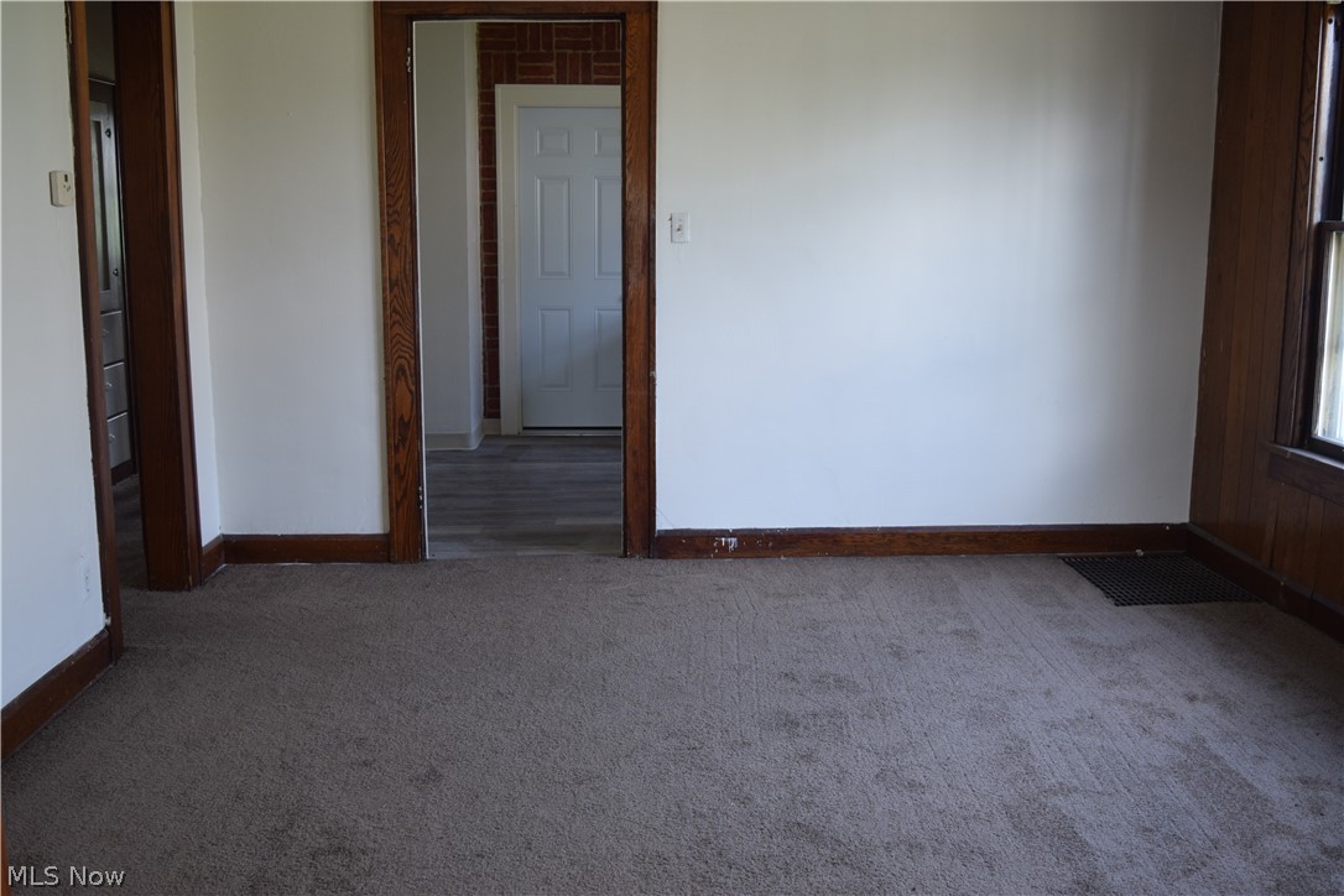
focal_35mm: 36
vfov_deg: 36.9
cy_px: 448
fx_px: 1344
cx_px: 672
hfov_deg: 53.1
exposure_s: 1/80
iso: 400
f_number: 4.5
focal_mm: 24
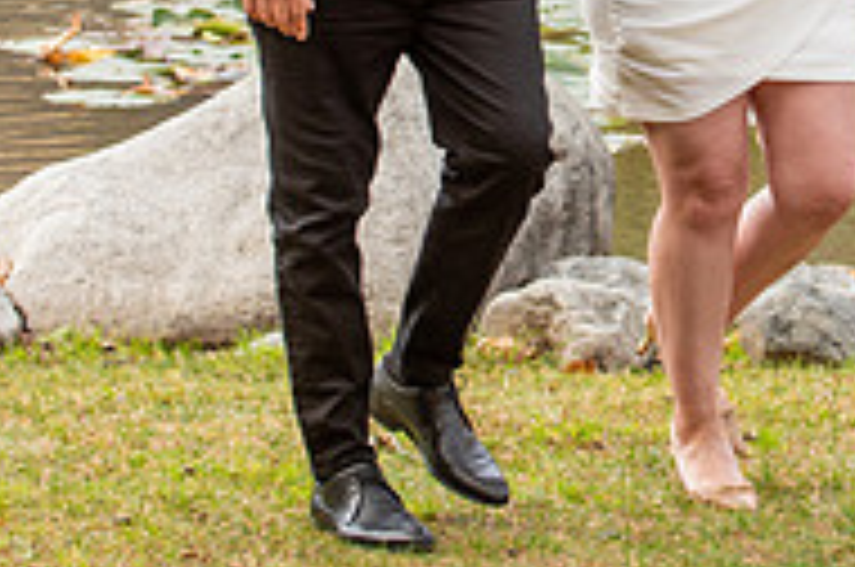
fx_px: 7469
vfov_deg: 4.3
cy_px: -89
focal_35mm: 315
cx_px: 714
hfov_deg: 6.5
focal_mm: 80
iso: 250
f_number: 3.5
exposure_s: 1/200
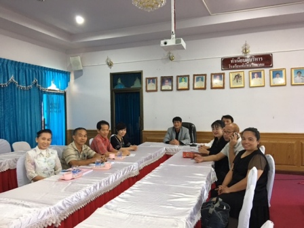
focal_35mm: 29
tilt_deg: -0.4
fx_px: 255
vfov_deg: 48.2
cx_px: 152
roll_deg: +1.8
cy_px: 114
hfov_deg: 61.7
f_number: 2.2
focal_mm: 4.15
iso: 125
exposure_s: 1/17
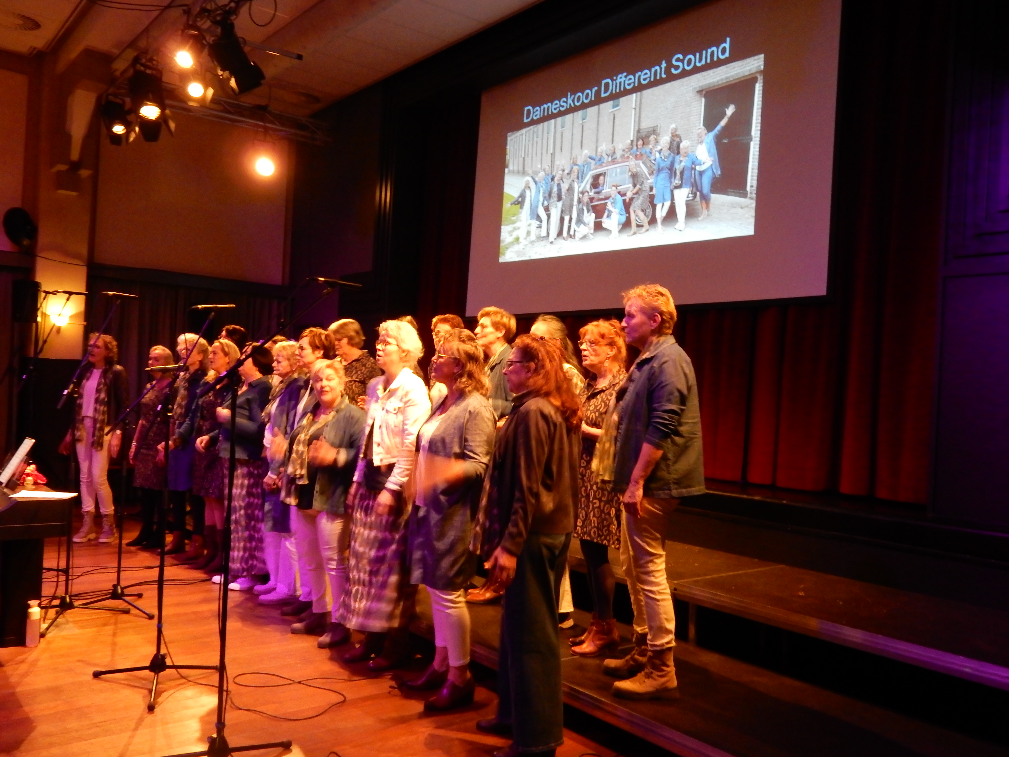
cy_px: 378
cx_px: 504
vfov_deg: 46.8
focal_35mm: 30
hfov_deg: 60.0
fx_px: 874
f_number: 4
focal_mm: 5.4
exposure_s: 1/8
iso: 720
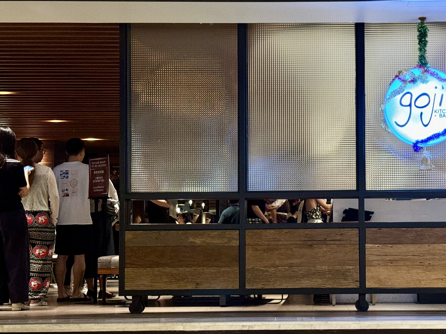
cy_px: 201
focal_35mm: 70
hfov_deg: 27.5
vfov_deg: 21.0
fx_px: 902
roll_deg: -0.2
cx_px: 309
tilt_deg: +2.7
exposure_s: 1/50
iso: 200
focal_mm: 6.86
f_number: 1.78
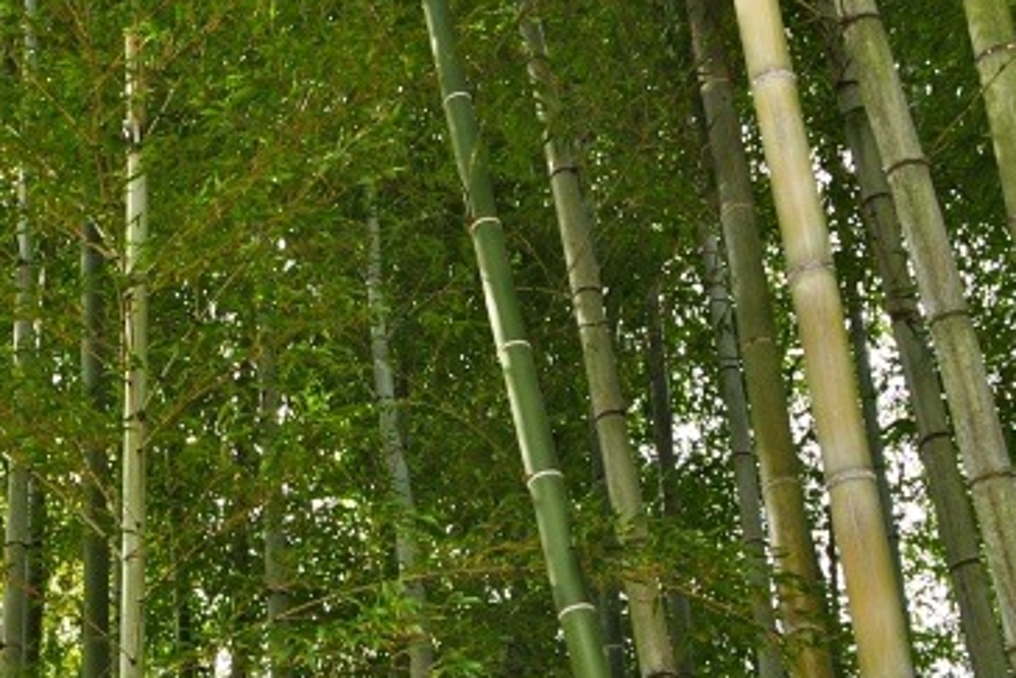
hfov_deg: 25.8
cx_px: -31
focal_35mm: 74
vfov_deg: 17.6
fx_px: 2089
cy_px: 818
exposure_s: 1/100
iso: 200
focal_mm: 18
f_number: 9
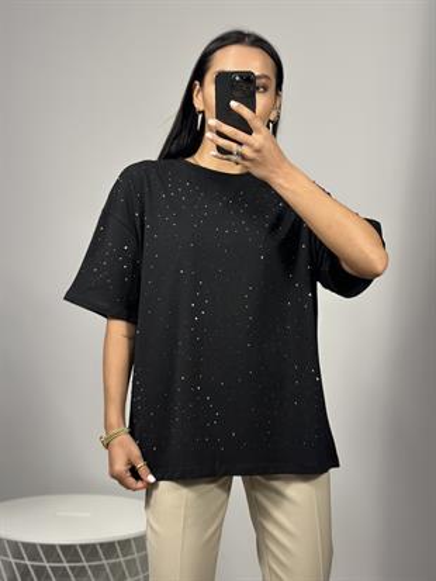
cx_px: 218
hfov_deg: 30.3
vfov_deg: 39.6
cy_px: 290
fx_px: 806
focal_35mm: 48
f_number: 1.78
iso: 125
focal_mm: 6.86
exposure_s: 1/100
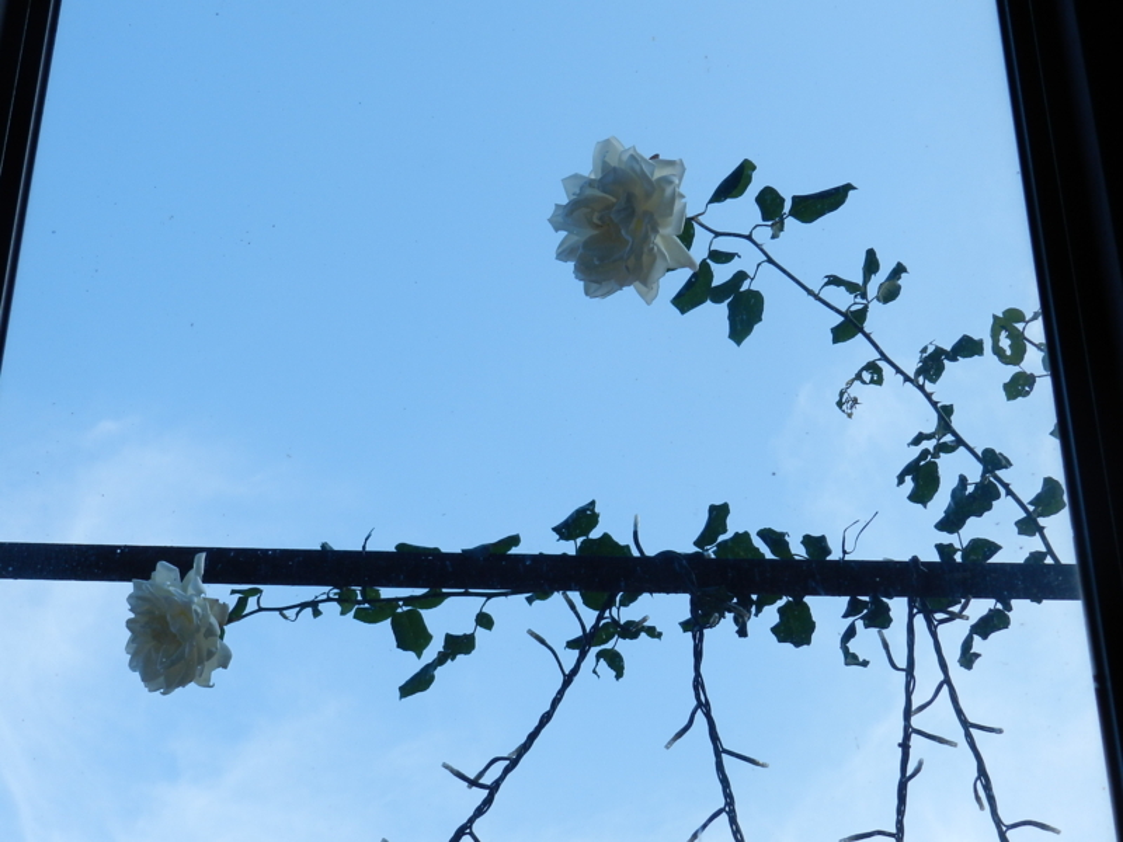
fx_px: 2466
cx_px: 562
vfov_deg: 19.4
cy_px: 421
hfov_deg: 25.7
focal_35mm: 76
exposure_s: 1/640
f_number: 4.8
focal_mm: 13.5
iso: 160
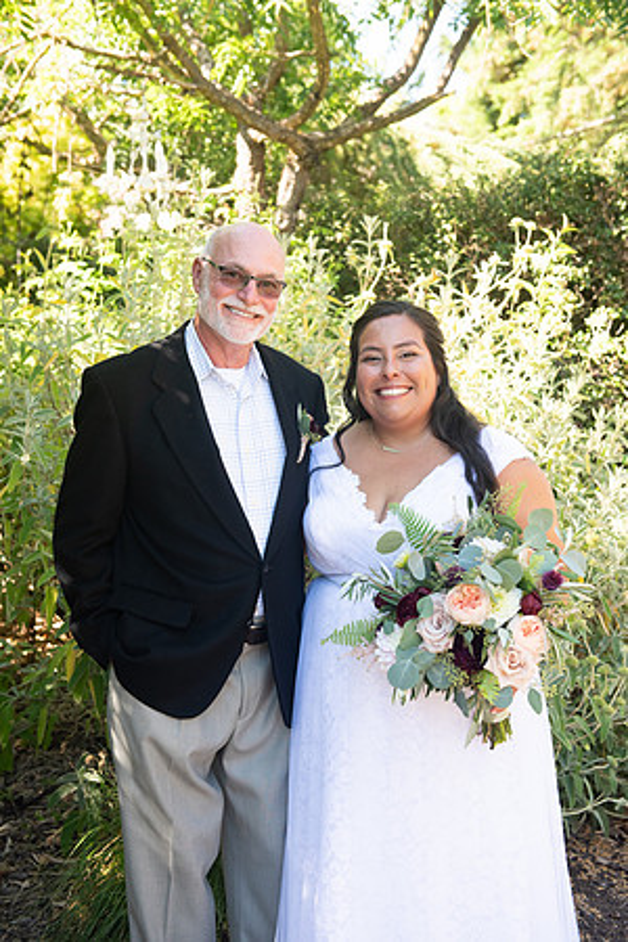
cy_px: 471
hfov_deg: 27.0
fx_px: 1308
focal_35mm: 50
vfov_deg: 39.6
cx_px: 314
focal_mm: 50
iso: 640
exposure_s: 1/400
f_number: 4.5
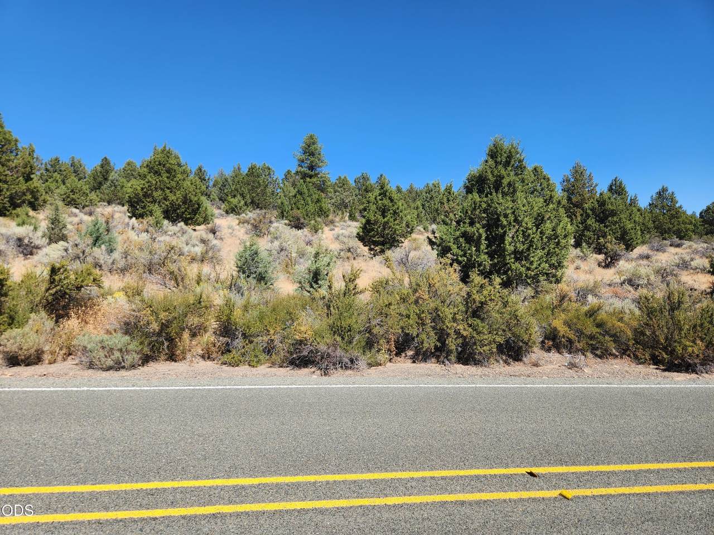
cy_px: 268
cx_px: 357
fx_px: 474
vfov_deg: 58.9
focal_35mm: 23
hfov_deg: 73.9
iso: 20
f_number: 1.8
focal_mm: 5.4
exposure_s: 1/1293
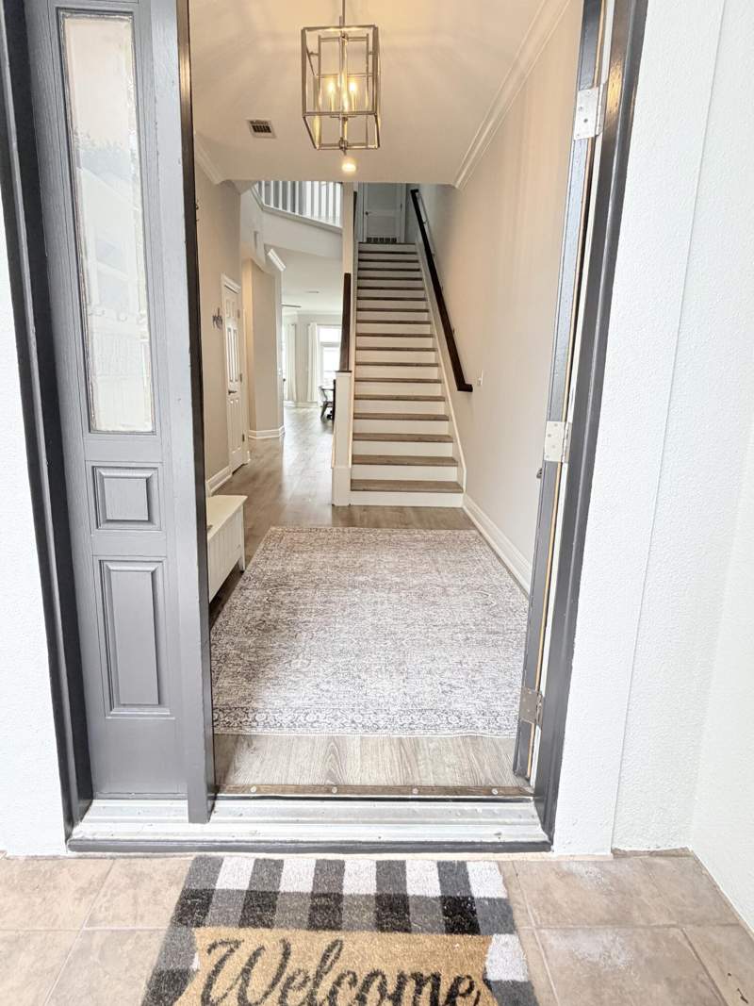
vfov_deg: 102.1
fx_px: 407
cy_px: 503
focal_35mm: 14
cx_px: 377
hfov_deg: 85.7
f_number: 2.2
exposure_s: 1/121
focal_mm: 2.22
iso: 160
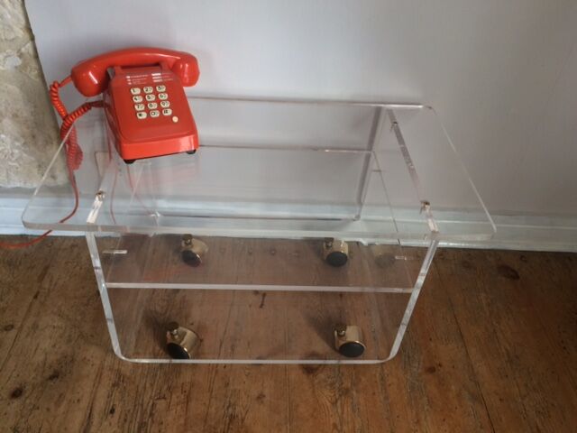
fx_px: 483
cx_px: 288
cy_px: 216
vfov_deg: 48.2
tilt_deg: -41.2
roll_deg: -3.7
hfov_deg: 61.7
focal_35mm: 29
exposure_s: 1/33
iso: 100
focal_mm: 4.15
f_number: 2.2
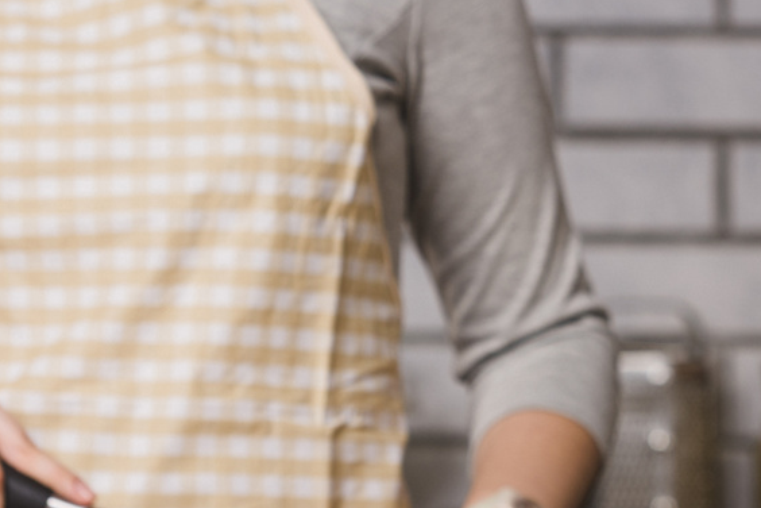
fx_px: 9364
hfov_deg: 4.6
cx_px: 818
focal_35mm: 443
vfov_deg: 3.1
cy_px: 104
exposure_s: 1/125
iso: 80
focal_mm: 125
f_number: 4.5
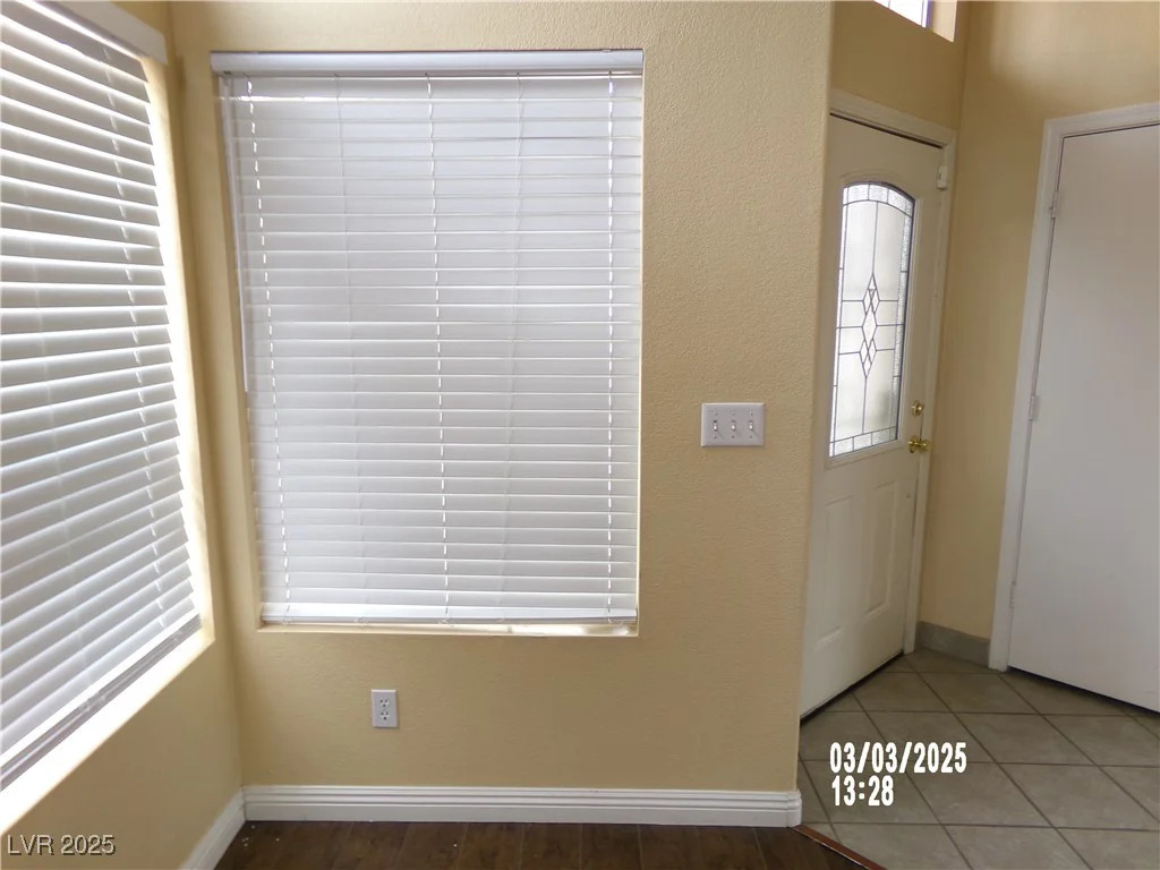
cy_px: 435
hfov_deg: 71.6
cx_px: 580
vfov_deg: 56.8
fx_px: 804
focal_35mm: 24
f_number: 3.7
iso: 103
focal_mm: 4.3
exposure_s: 1/34
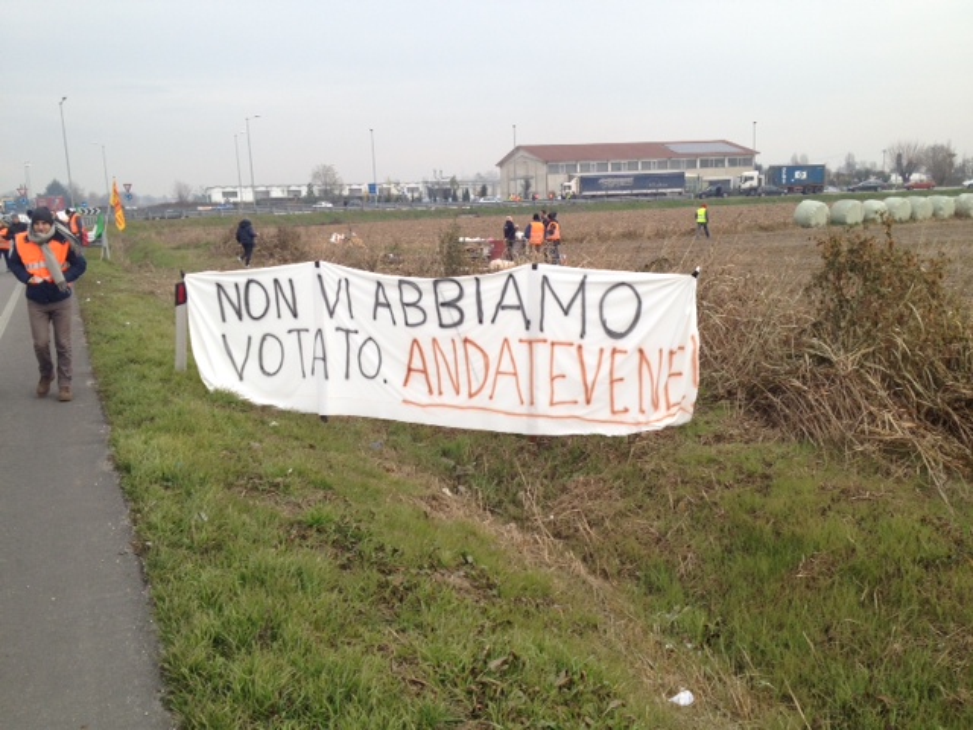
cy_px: 365
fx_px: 984
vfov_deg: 40.7
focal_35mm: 35
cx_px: 486
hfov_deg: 52.6
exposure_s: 1/386
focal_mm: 4.28
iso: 50
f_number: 2.4
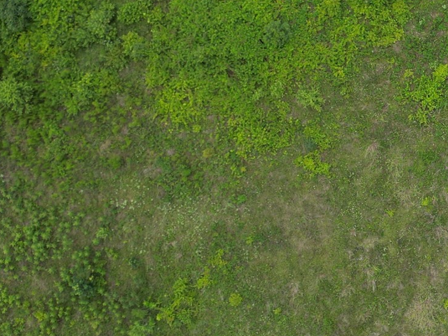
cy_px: 81
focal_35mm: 67
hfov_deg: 27.0
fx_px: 867
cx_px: 472
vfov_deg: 21.7
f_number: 1.7
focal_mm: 6.72
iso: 100
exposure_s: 1/1000
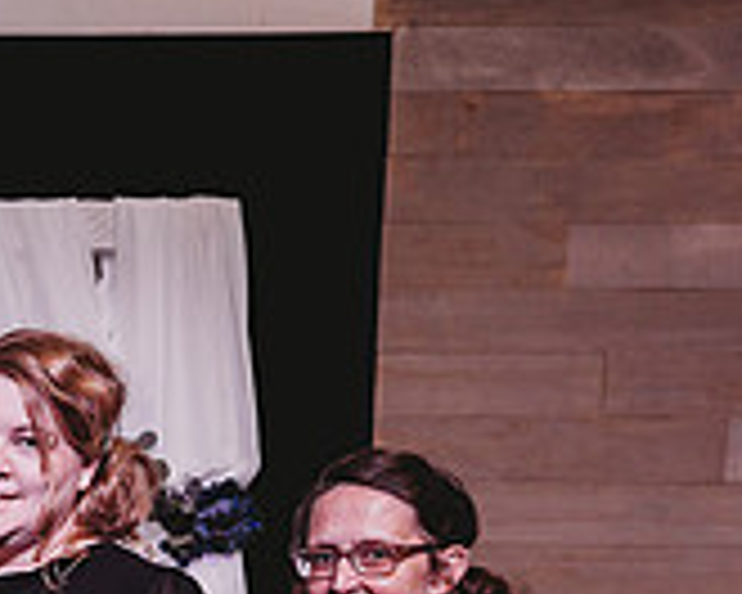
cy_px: 682
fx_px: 1735
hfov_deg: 21.5
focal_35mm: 79
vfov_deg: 18.5
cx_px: -256
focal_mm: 24
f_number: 2.2
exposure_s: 1/125
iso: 400
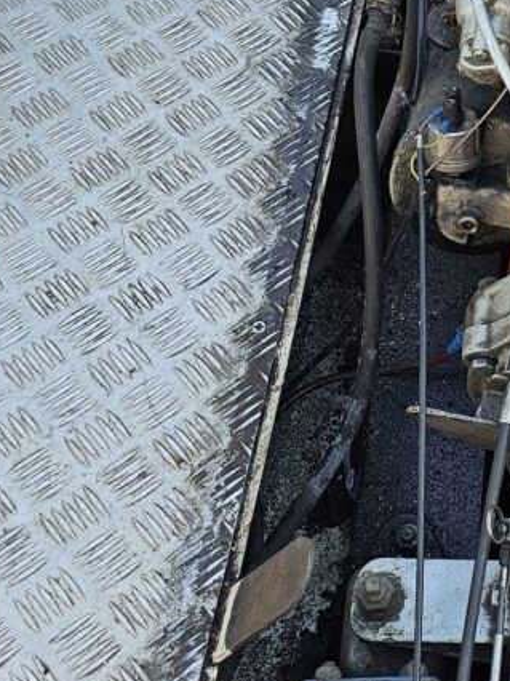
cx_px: 754
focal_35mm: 81
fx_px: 1593
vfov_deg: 23.5
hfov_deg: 16.6
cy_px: 62
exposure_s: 1/180
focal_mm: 6.3
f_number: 1.7
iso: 50
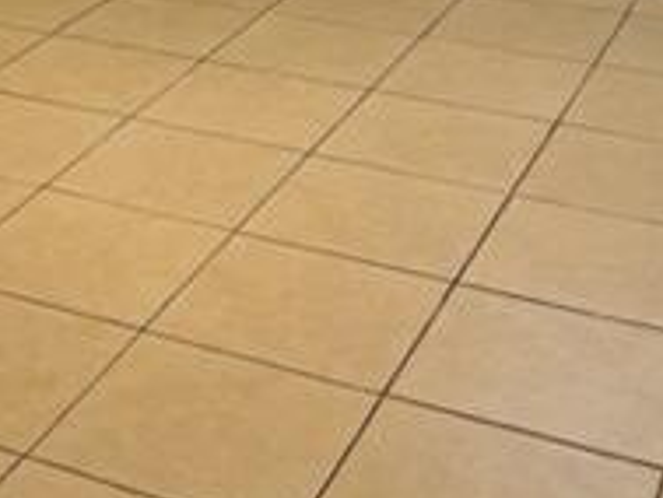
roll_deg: +2.2
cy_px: -189
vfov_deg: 15.8
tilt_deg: -12.2
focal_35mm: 88
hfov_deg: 21.3
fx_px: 1687
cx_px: -32
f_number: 1.5
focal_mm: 5.7
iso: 80
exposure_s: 1/60
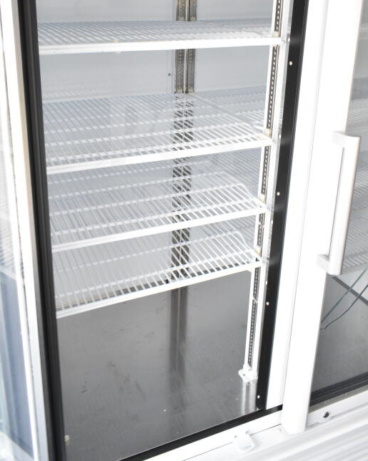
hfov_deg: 41.1
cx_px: 171
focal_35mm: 36
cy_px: 154
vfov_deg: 49.4
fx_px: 490
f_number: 3.5
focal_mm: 18
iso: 1600
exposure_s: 1/50
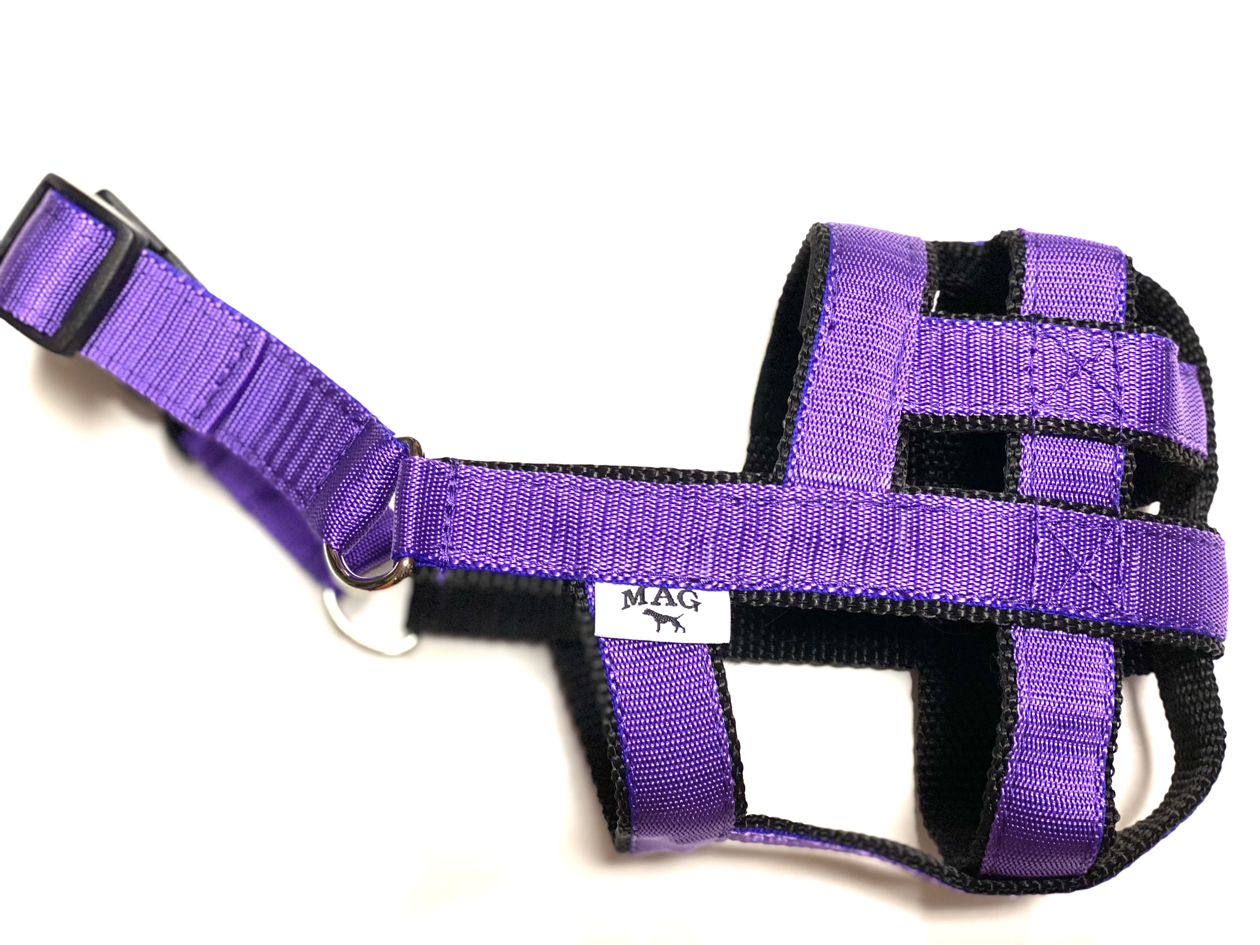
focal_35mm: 52
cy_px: 472
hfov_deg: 36.8
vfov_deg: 28.0
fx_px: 1893
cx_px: 630
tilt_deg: -77.6
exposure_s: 1/50
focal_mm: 6
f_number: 2
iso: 125
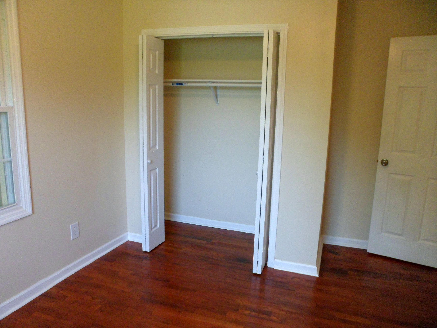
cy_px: 164
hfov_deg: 67.3
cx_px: 218
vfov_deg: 53.1
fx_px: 328
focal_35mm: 26
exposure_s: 1/45
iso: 240
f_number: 3.3
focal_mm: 4.9
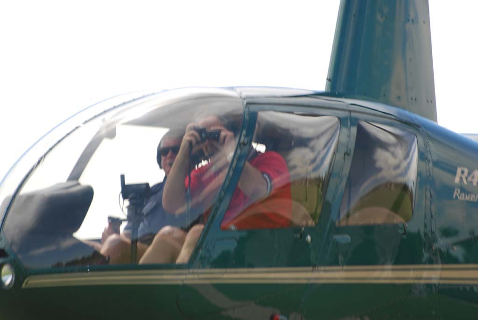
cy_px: 160
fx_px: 3987
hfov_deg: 6.9
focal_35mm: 300
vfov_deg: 4.6
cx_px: 239
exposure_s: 1/160
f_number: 5.3
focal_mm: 200
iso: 100
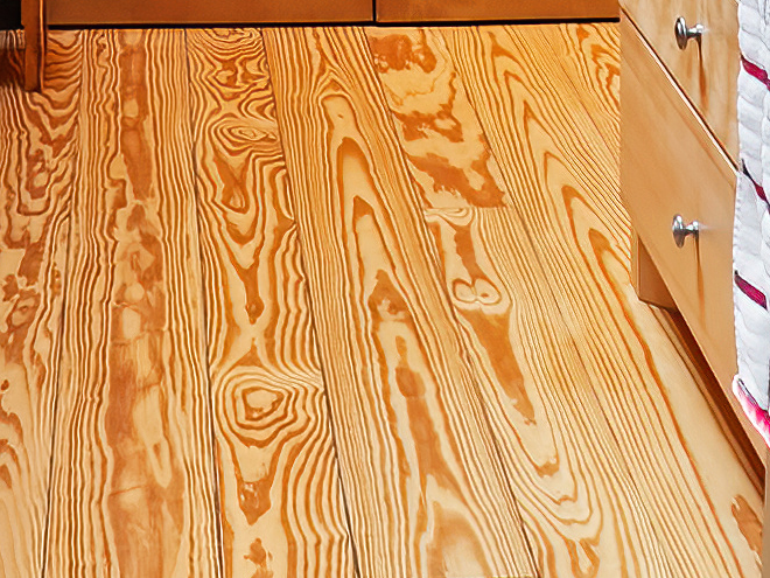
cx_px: 167
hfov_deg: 22.5
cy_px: -653
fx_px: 1913
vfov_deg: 13.9
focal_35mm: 86
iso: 800
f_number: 7.1
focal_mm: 10
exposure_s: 1/30
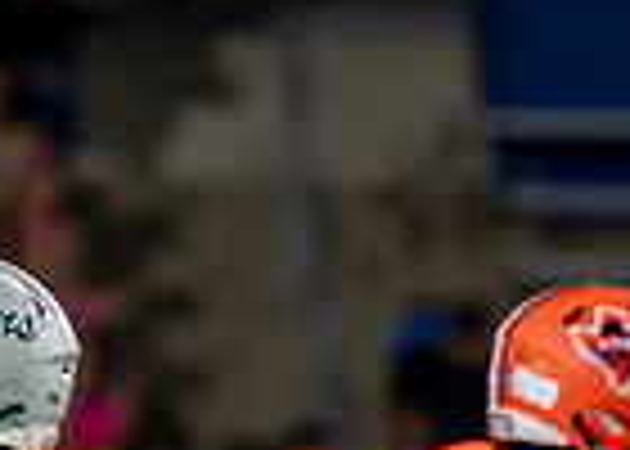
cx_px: 425
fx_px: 23511
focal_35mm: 1314
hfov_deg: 1.5
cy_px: 592
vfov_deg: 1.1
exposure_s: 1/1250
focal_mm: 200
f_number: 2.8
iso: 2000
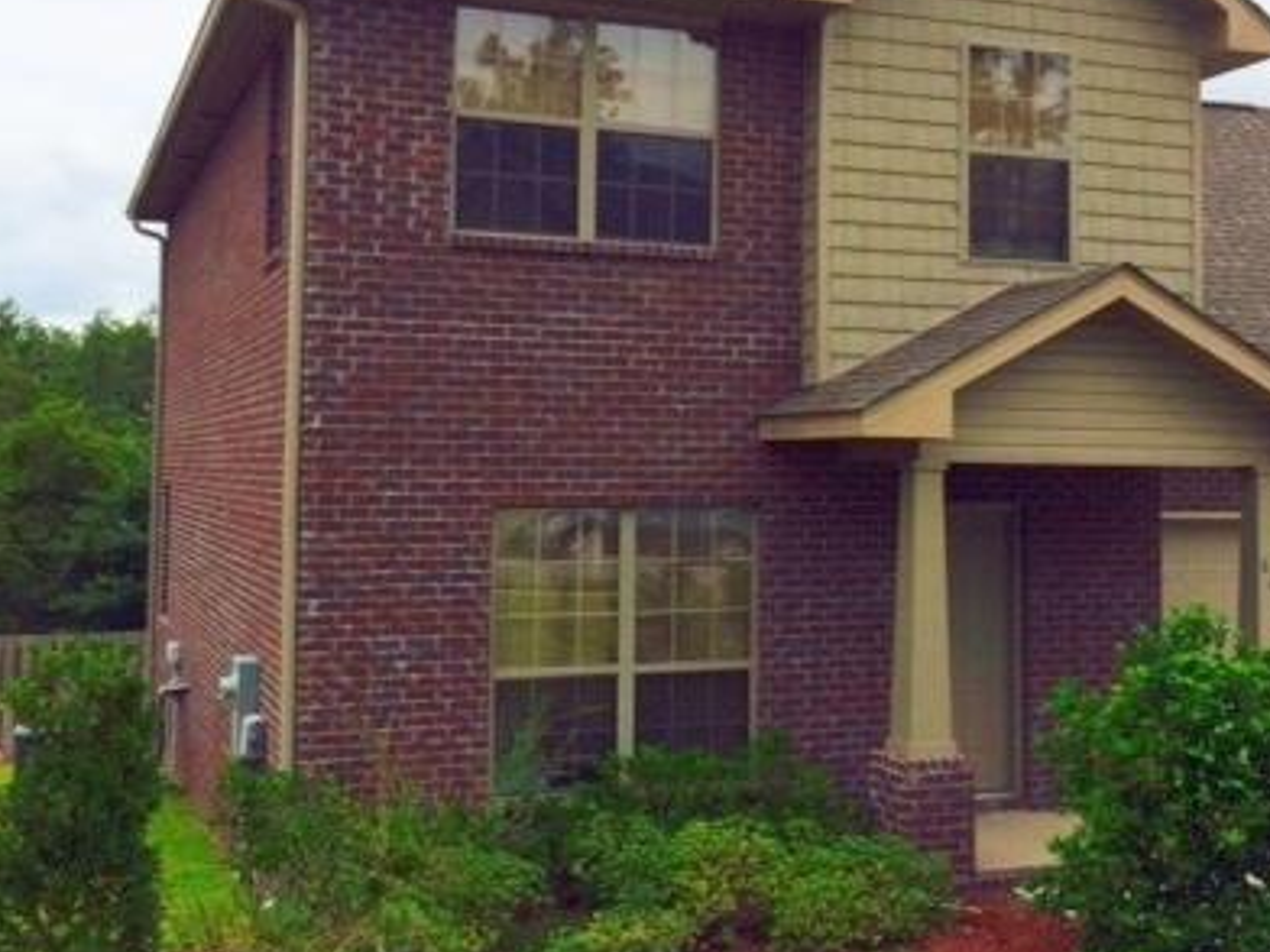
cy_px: 366
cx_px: 774
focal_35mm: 49
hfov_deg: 38.7
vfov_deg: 29.6
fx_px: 1798
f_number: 2.2
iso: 40
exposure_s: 1/3731
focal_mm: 4.12
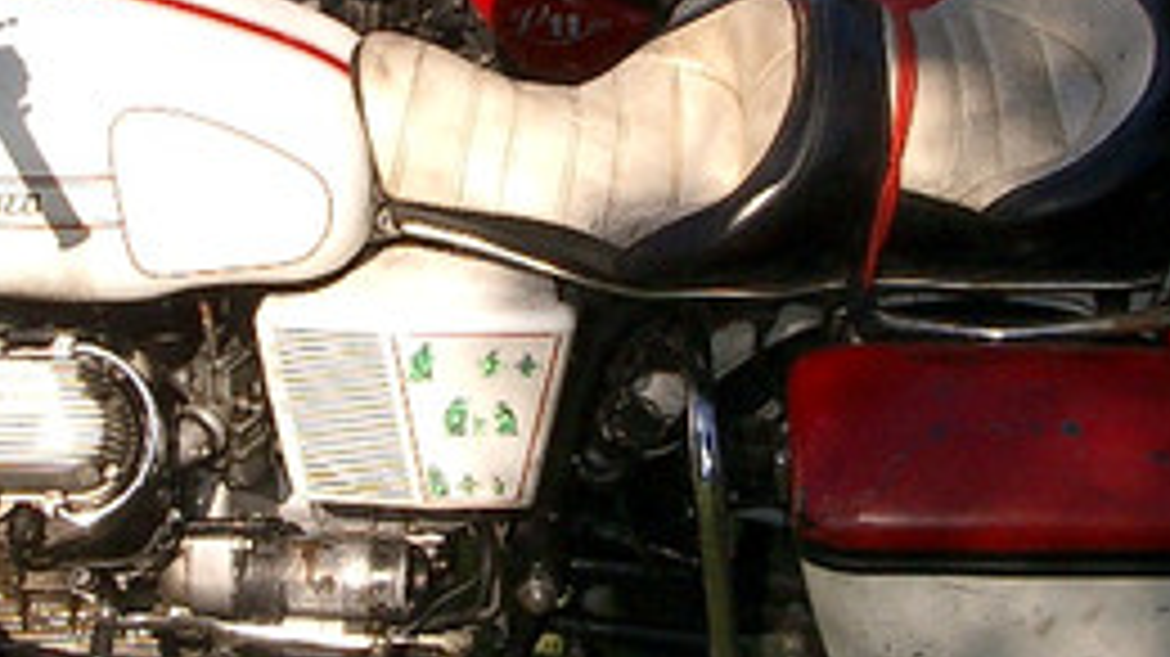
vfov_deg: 12.8
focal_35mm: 94
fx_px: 2915
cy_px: 198
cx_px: 450
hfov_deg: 22.6
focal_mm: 5.8
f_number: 4.3
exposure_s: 1/1000
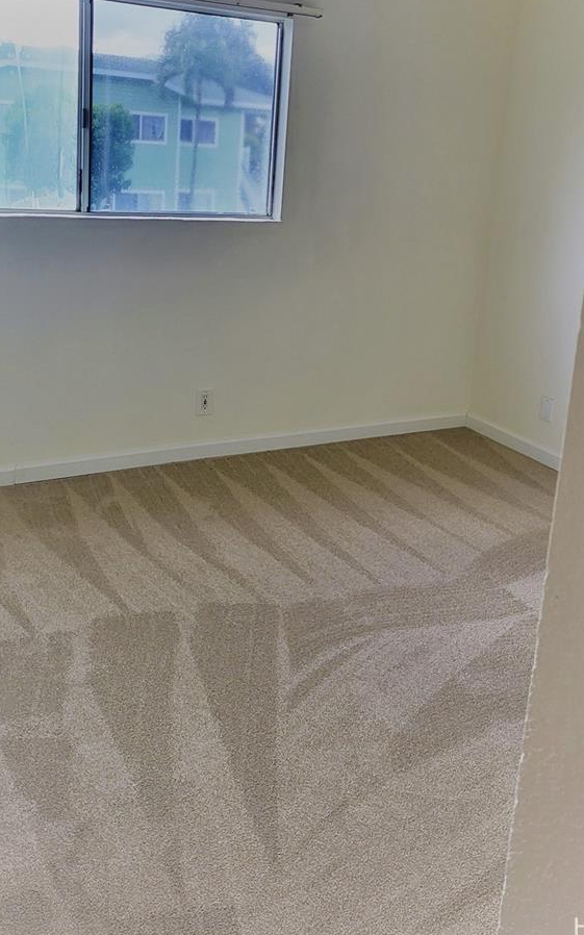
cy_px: 312
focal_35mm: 34
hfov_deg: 37.2
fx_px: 866
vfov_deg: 55.5
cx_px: 259
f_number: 1.8
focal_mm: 5
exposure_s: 1/120
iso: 160
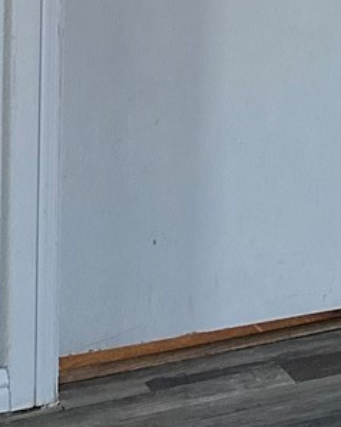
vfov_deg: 11.2
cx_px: 1083
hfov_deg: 8.0
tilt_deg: -2.3
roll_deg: -2.5
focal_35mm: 161
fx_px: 2033
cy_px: -332
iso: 125
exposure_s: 1/120
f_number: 1.78
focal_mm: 6.86
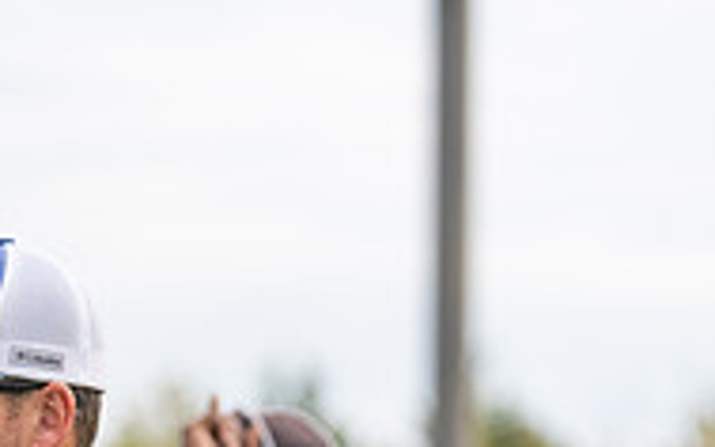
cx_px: -242
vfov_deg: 3.7
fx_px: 6877
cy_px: 669
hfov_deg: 5.9
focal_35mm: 353
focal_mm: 113
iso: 250
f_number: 3.5
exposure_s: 1/1250
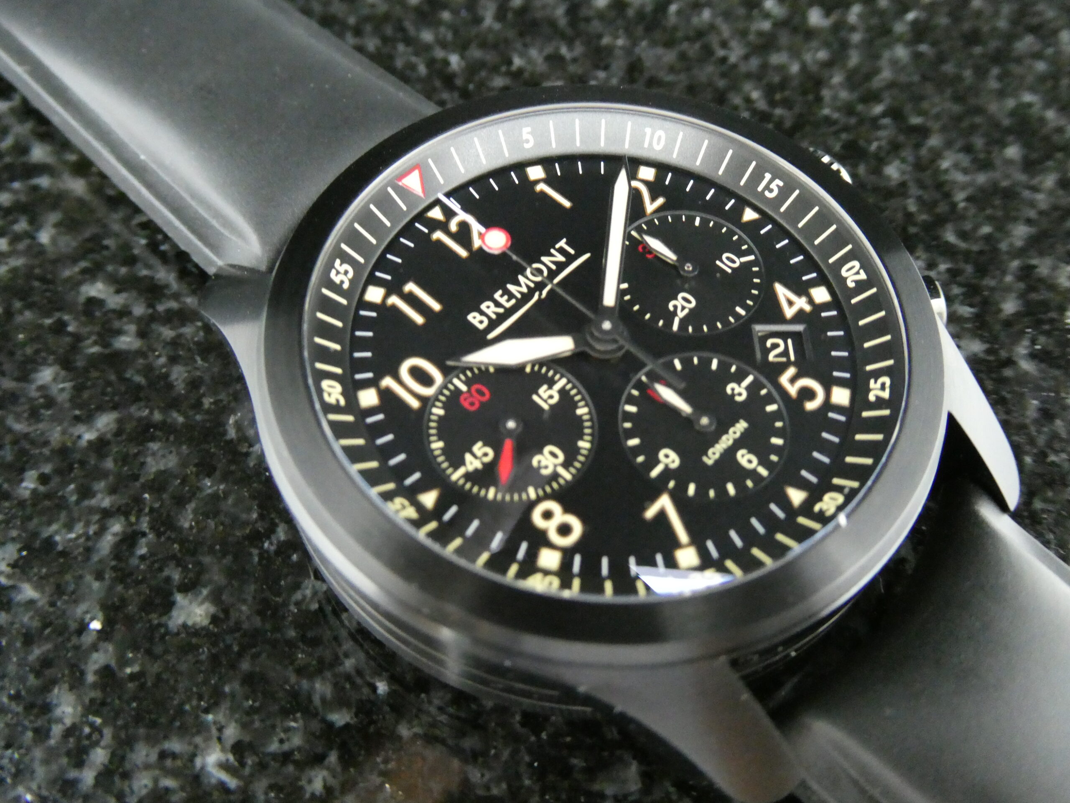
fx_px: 1082
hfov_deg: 52.6
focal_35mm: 35
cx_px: 535
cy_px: 402
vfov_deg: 40.7
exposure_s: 1/80
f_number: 3.7
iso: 1600
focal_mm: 6.3
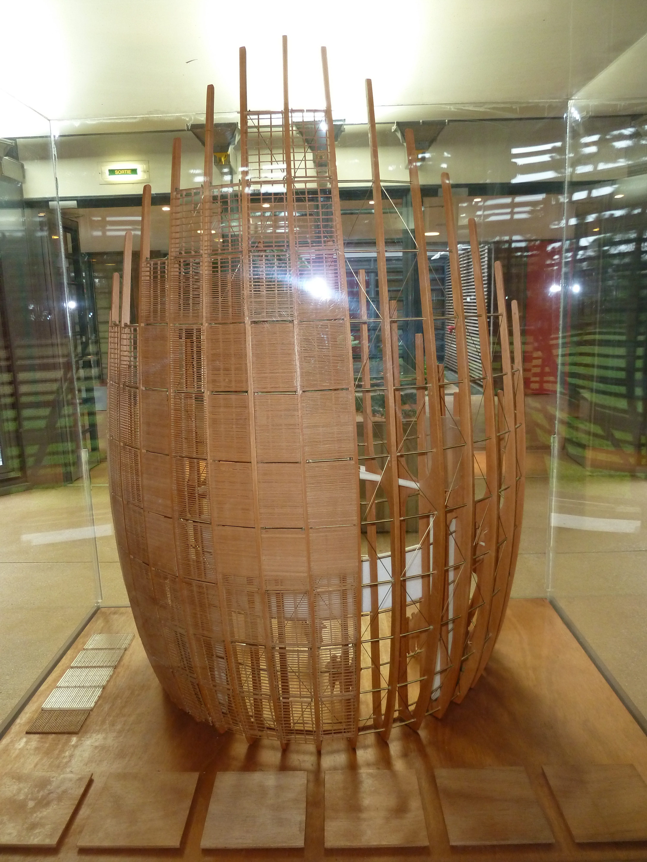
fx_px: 623
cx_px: 324
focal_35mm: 25
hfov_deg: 54.9
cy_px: 431
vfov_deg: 69.4
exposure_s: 1/30
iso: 250
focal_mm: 4.1
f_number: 3.3
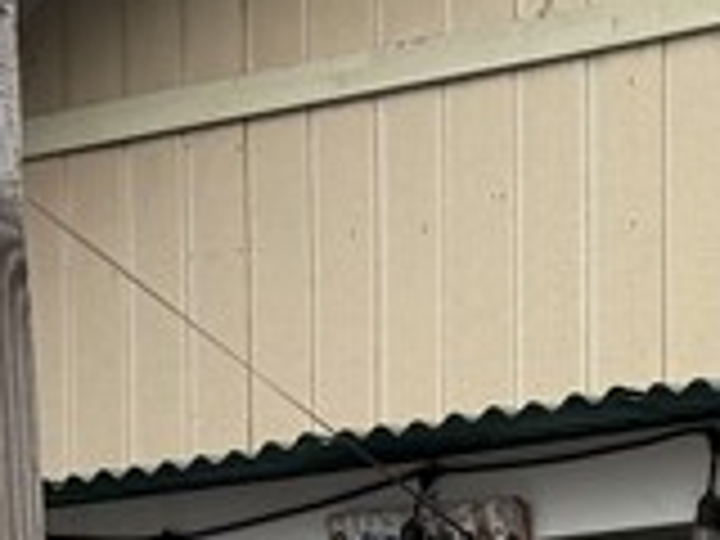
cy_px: 846
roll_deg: -1.1
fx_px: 3203
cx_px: 806
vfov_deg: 9.3
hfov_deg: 12.6
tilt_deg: +0.6
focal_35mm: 154
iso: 80
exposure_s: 1/1770
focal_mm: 6.76
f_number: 1.78
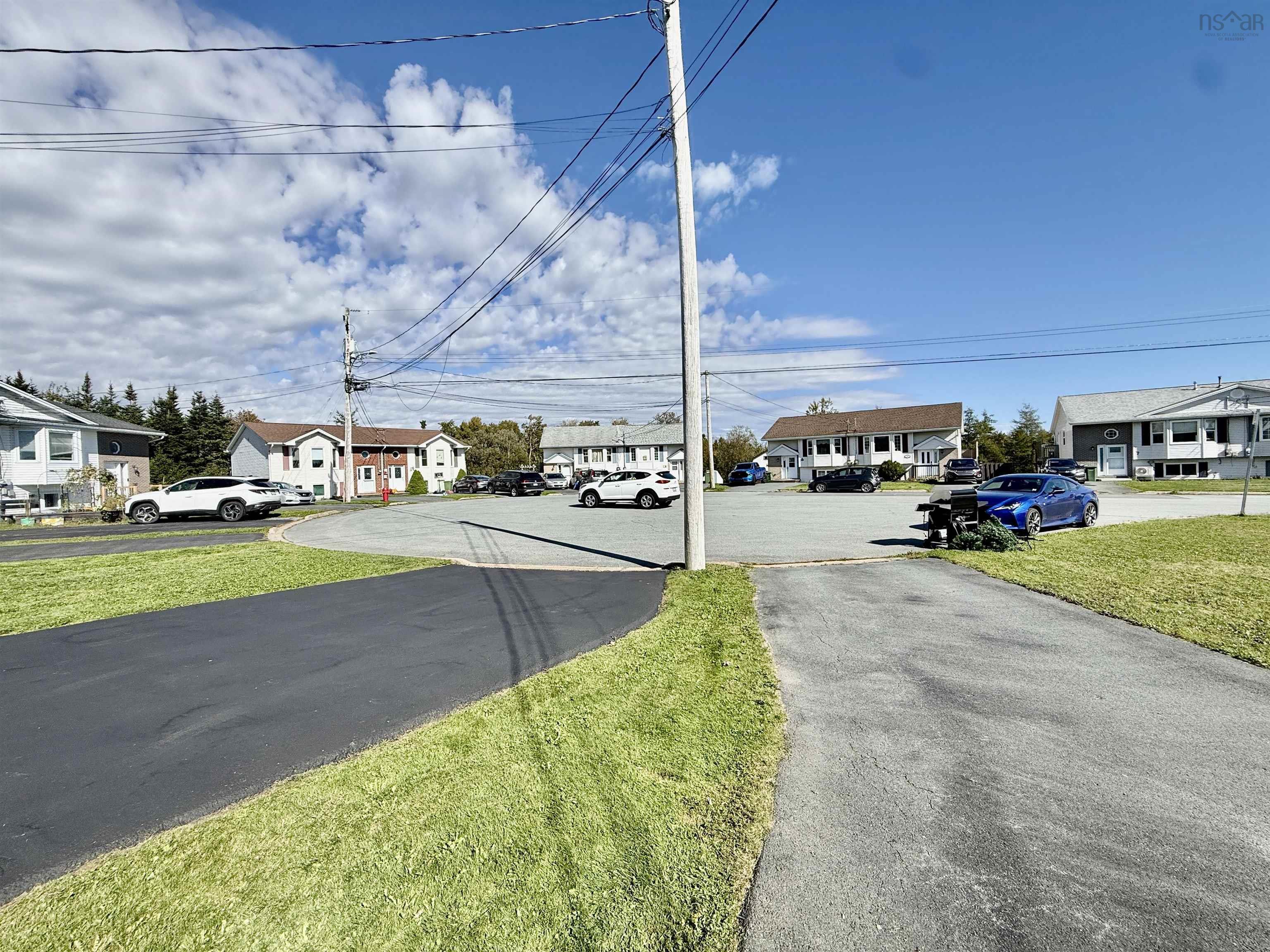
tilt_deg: +0.2
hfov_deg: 102.1
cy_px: 476
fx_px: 514
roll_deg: +1.4
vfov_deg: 85.7
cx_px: 635
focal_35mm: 14
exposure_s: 1/3125
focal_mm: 2.22
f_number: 2.2
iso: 50
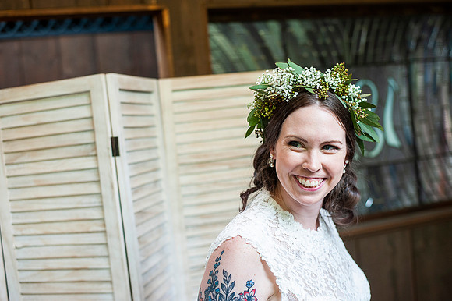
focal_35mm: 50
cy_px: 150
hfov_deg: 39.6
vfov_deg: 27.0
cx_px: 226
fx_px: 627
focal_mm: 50
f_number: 2.8
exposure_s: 1/250
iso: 1000
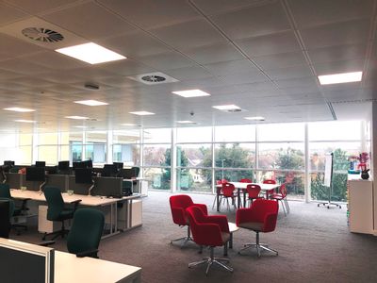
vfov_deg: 49.7
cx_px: 188
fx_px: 305
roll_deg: +0.0
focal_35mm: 28
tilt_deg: +1.8
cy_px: 142
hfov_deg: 63.4
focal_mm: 4
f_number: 1.8
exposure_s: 1/100
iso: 32
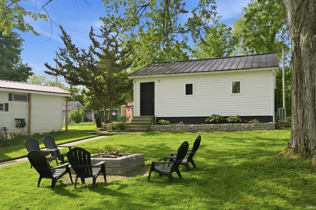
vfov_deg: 43.6
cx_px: 158
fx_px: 263
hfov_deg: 61.9
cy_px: 105
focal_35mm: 30
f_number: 4
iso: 800
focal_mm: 20
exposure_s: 1/1600
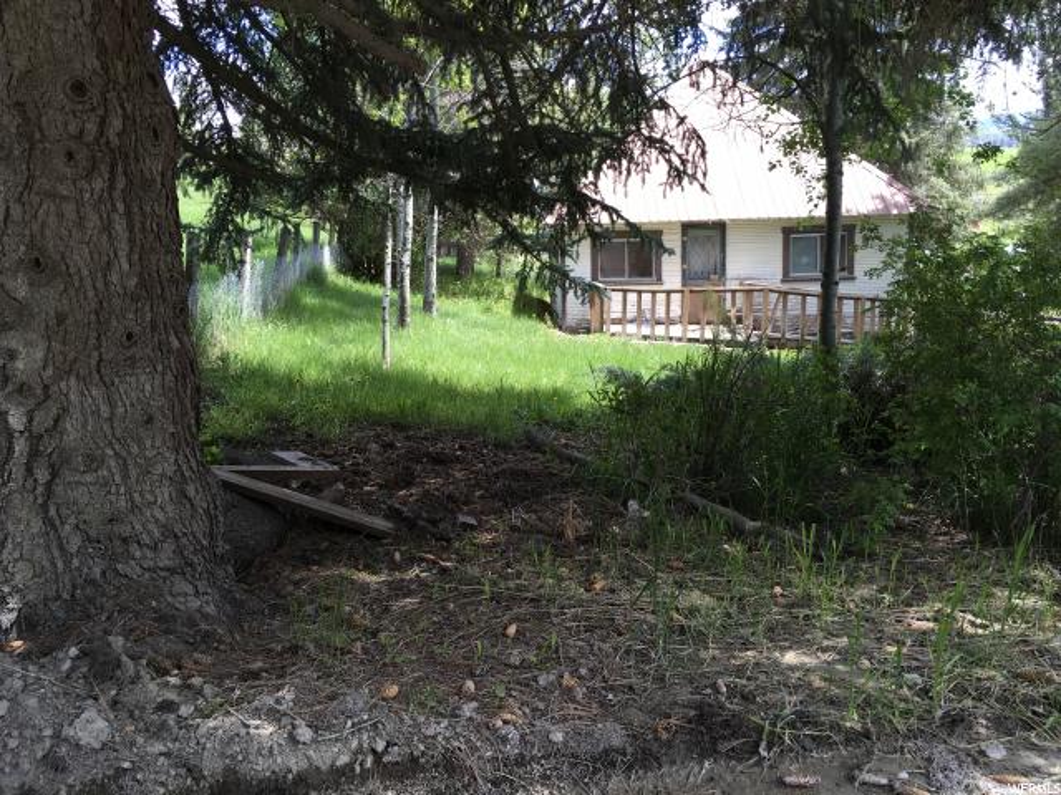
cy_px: 398
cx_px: 530
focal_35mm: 29
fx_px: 889
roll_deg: +1.3
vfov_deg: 48.2
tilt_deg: -8.3
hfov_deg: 61.7
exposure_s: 1/208
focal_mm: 4.15
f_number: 2.2
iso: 25
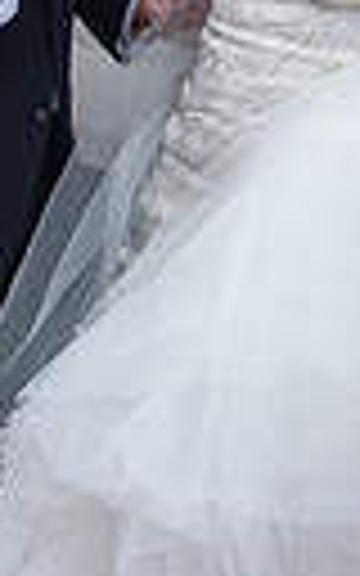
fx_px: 1680
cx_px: 83
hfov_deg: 12.2
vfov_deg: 19.2
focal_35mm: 107
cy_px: 72
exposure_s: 1/1250
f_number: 4
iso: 400
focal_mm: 30
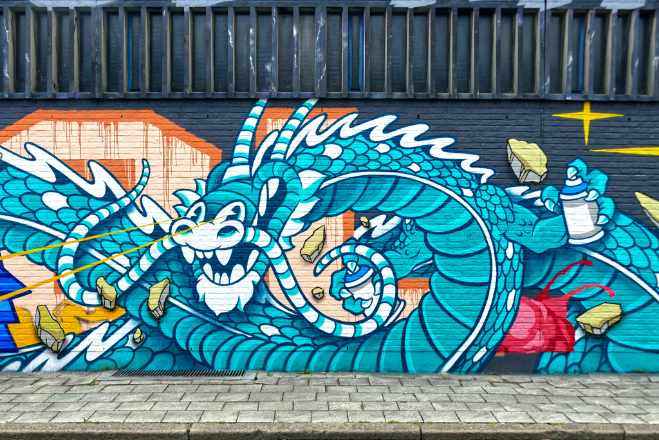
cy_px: 220
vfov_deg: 34.2
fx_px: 714
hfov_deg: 49.5
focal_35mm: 39
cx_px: 330
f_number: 3.1
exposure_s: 1/640
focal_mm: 14.2
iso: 125
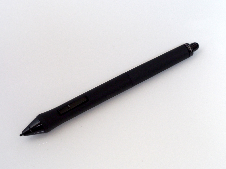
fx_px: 783
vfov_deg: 12.3
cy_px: 84
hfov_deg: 16.4
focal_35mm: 120
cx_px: 113
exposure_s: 1/25
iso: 1600
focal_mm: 60
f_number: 4
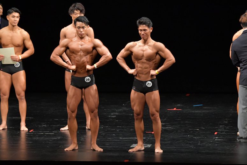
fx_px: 1646
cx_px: 124
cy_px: 82
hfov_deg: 8.6
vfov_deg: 5.7
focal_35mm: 240
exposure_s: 1/400
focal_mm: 160
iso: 4000
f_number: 5.6
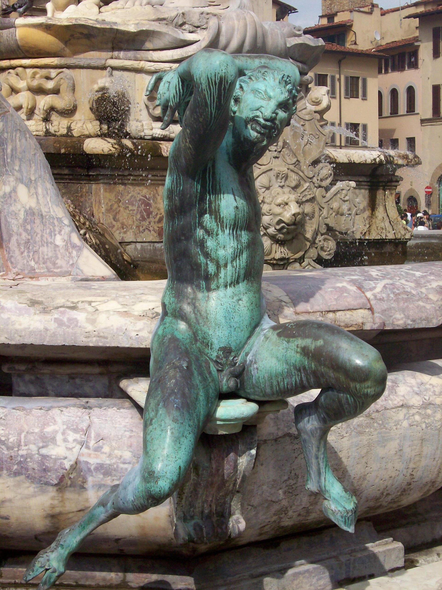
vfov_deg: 27.8
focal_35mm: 70
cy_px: 295
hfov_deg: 21.0
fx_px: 1193
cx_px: 221
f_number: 6.7
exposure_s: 1/529
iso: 80
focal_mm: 11.6
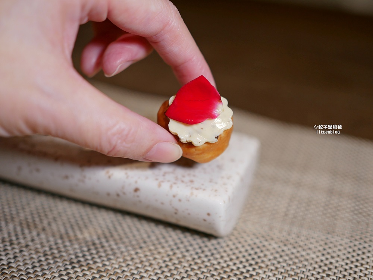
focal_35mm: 50
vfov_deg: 29.1
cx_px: 186
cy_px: 140
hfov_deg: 38.2
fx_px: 539
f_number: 1.8
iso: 200
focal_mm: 25
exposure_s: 1/160
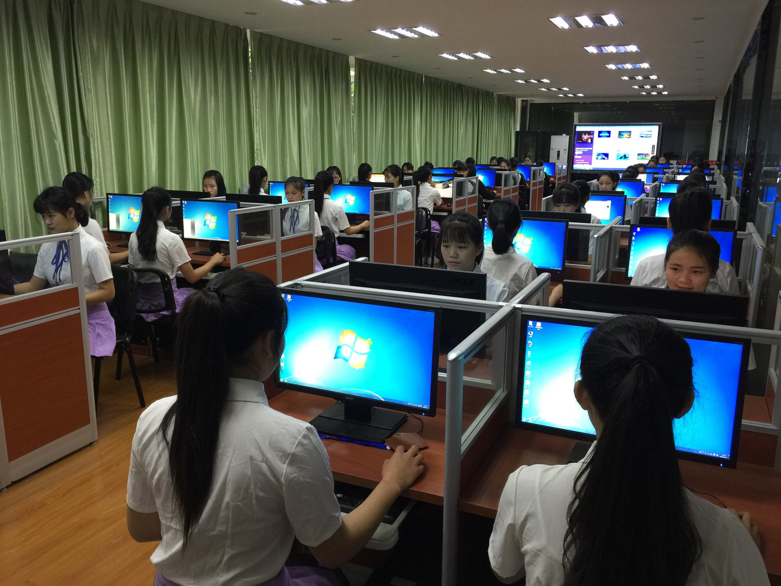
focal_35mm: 29
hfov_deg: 61.7
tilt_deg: -12.8
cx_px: 390
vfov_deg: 48.2
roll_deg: -2.2
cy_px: 293
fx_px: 654
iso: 64
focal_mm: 4.15
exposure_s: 1/17
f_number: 2.2
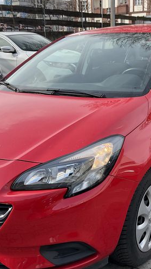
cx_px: 94
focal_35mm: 51
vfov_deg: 40.6
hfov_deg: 23.4
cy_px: 146
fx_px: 363
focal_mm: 3
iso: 25
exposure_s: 1/422
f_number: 1.8
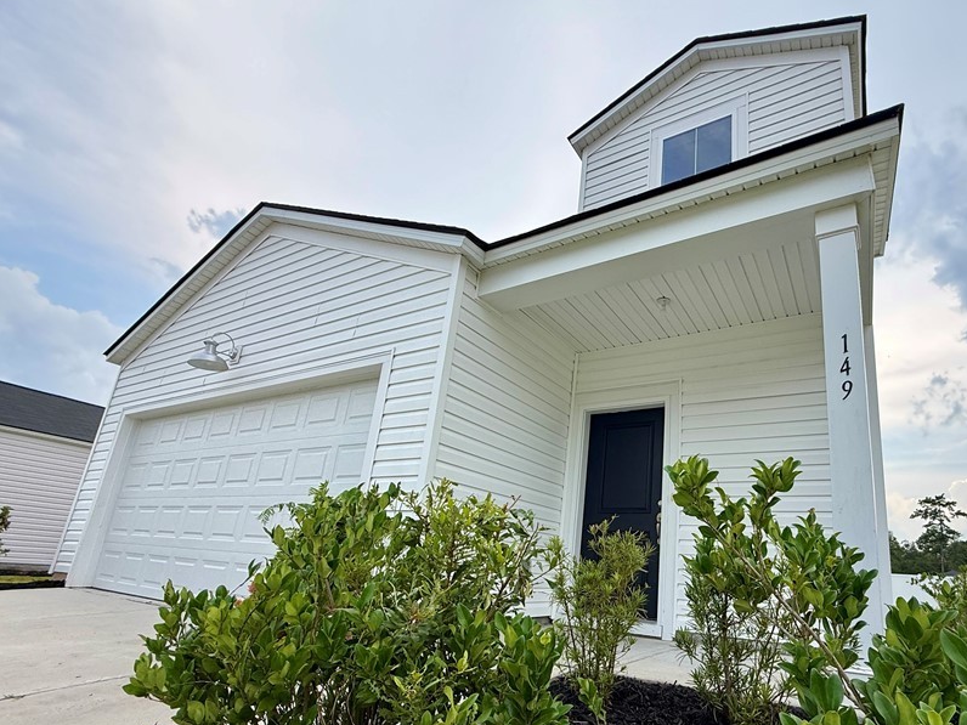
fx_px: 503
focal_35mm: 18
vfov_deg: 70.6
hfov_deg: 86.1
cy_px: 446
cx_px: 601
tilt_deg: +15.3
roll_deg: -4.7
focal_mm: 2.22
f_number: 2.2
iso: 64
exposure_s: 1/1033
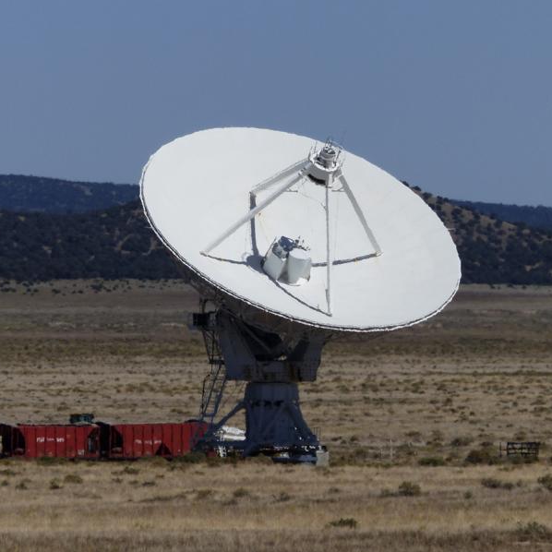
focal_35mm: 710
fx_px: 12809
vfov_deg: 2.5
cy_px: 276
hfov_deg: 2.5
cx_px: 251
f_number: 6.3
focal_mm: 108
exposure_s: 1/1300
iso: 100
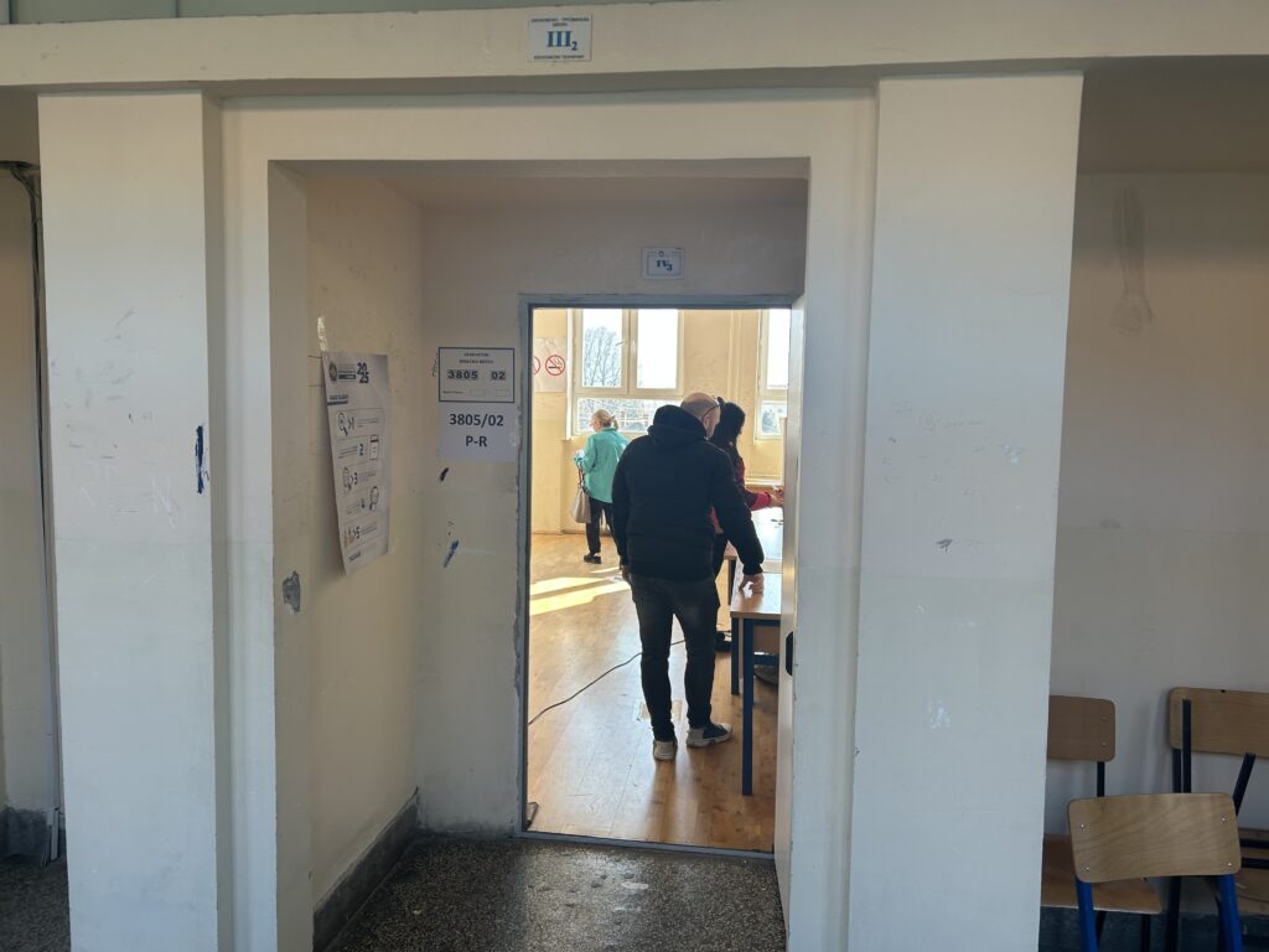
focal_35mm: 26
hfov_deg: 67.3
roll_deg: -0.9
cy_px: 476
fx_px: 953
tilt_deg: -4.9
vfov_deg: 53.1
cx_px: 634
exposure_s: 1/158
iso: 50
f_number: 1.5
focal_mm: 5.7
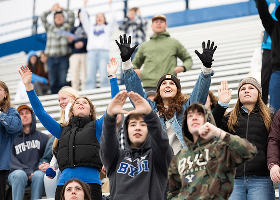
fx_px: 1747
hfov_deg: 9.2
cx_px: 161
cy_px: 85
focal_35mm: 220
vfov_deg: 6.5
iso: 125
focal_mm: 170
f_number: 2.8
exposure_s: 1/1000
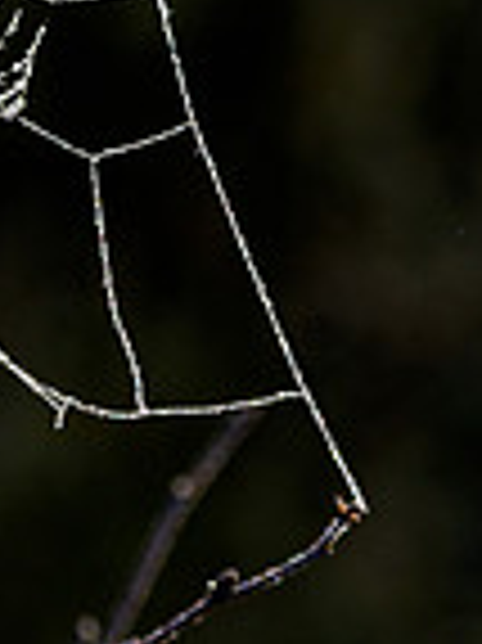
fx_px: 12402
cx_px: -218
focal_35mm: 667
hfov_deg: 2.2
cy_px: -302
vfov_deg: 3.0
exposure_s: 1/1000
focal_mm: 106
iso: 400
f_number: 5.6
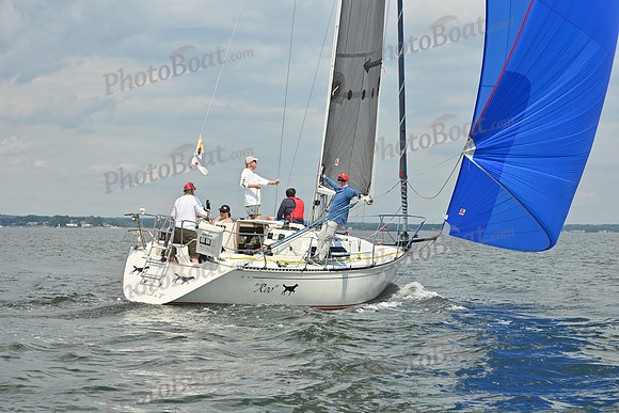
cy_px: 206
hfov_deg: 24.8
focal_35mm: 82
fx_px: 1410
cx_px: 310
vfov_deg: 16.7
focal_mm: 82
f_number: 10
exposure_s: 1/1250
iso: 320
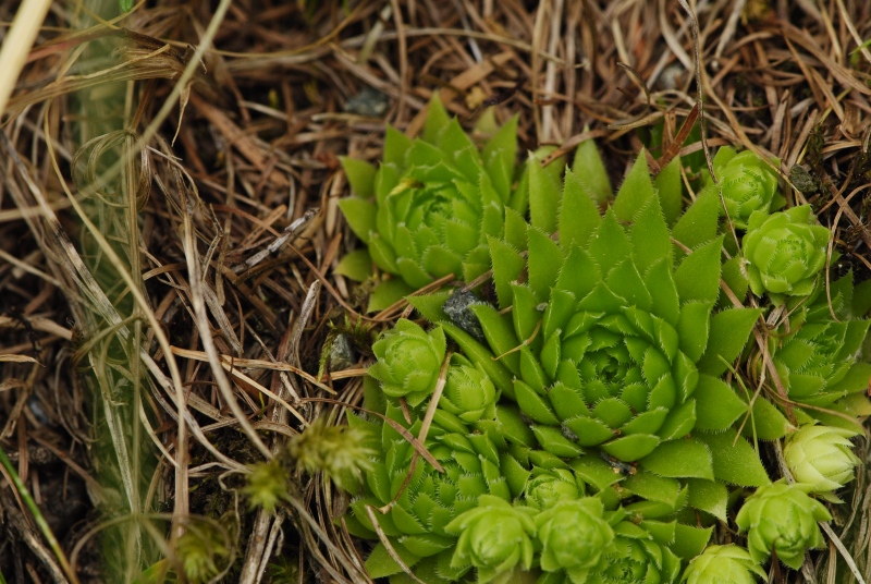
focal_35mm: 128
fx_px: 3089
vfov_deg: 10.8
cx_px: 436
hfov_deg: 16.0
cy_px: 292
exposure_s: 1/200
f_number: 7.1
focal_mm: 85
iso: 400
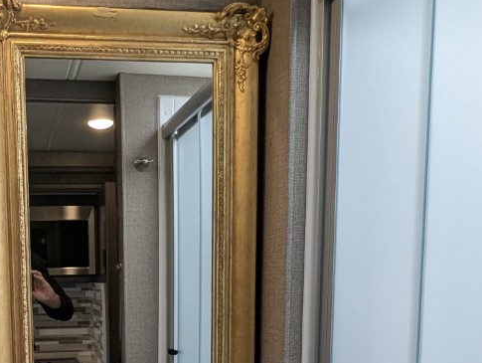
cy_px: 367
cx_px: 107
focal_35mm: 46
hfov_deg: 39.8
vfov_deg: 29.4
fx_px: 641
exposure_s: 1/110
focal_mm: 2.35
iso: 80
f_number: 2.2
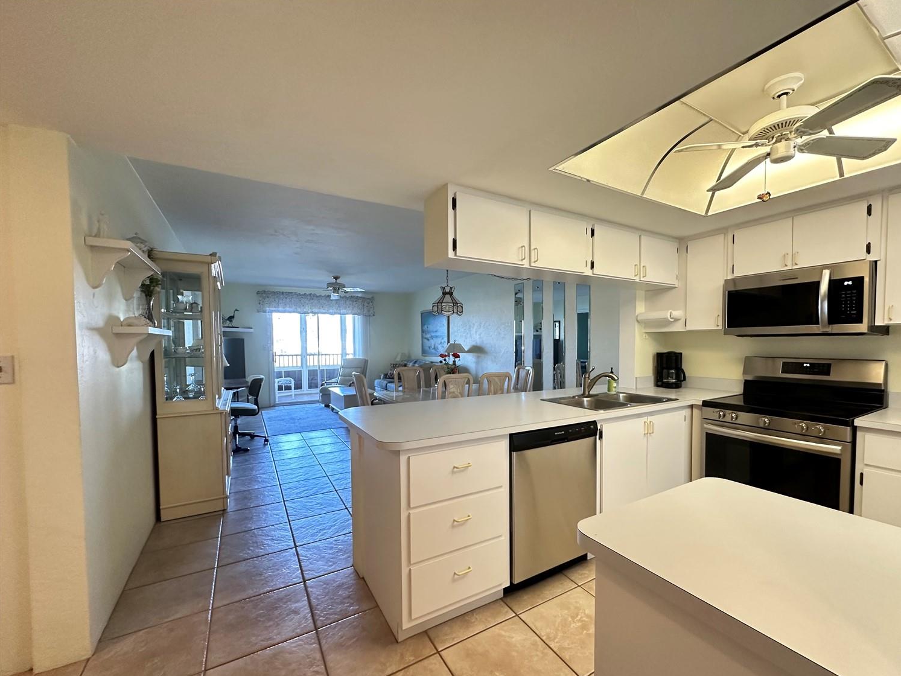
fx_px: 390
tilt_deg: -2.6
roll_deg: -0.3
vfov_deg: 81.7
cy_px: 358
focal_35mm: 15
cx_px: 482
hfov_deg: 98.0
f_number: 2.2
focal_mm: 2.22
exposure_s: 1/60
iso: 250
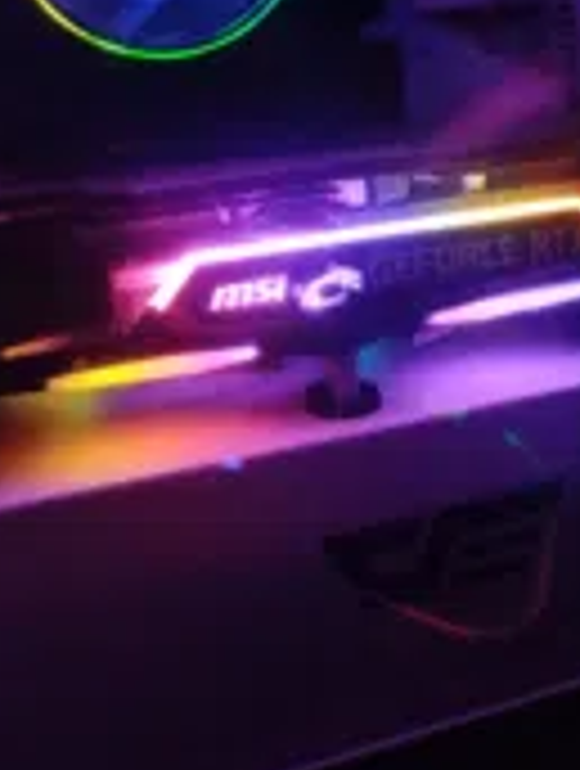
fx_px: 1246
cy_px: 50
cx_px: 279
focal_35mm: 56
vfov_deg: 32.3
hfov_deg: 26.2
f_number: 1.7
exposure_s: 1/20
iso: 500
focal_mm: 5.31
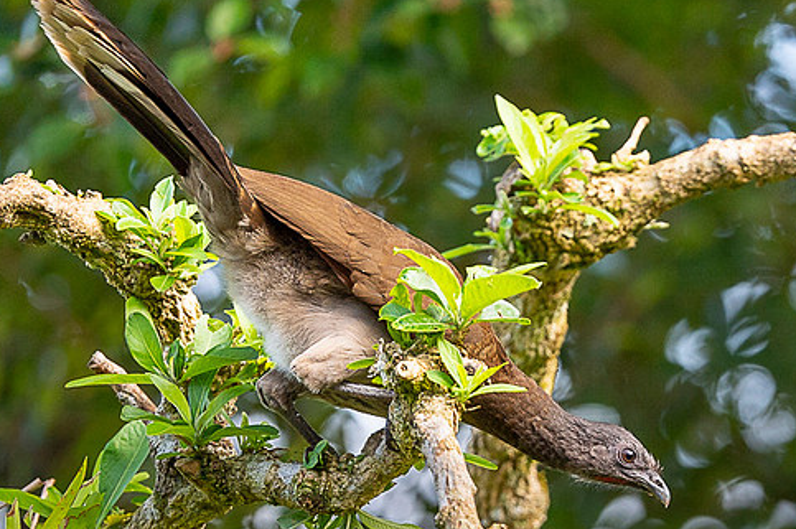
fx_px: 11044
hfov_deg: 4.1
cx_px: 584
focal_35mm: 500
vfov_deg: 2.7
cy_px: 469
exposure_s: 1/640
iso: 1000
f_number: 4
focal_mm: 250
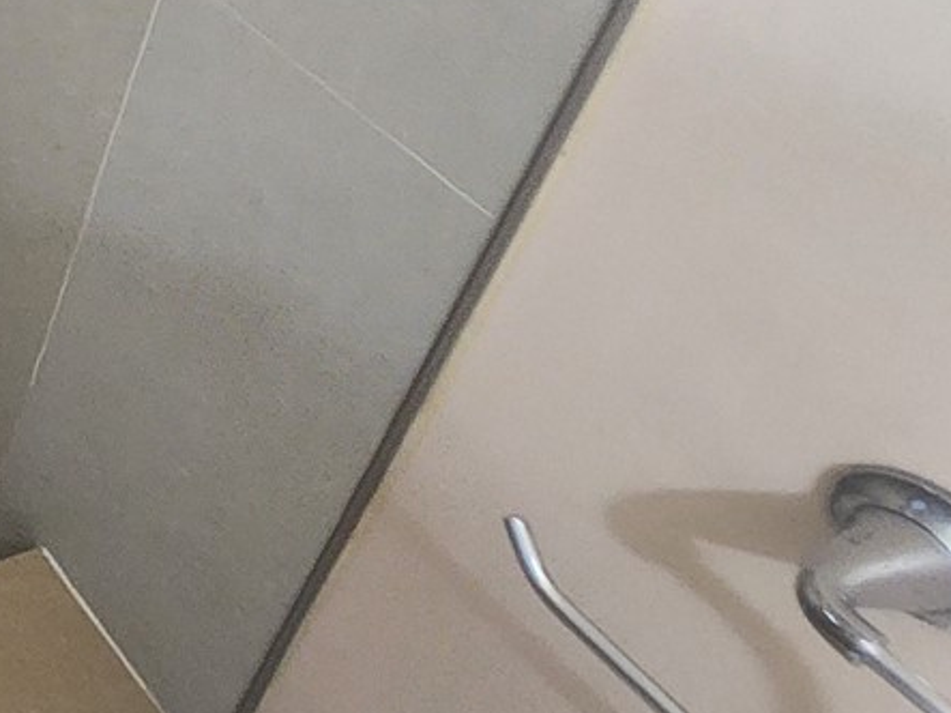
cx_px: -678
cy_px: -354
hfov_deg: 23.9
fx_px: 1291
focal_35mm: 47
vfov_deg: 24.2
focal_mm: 2.2
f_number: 2.2
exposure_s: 1/30
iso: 400
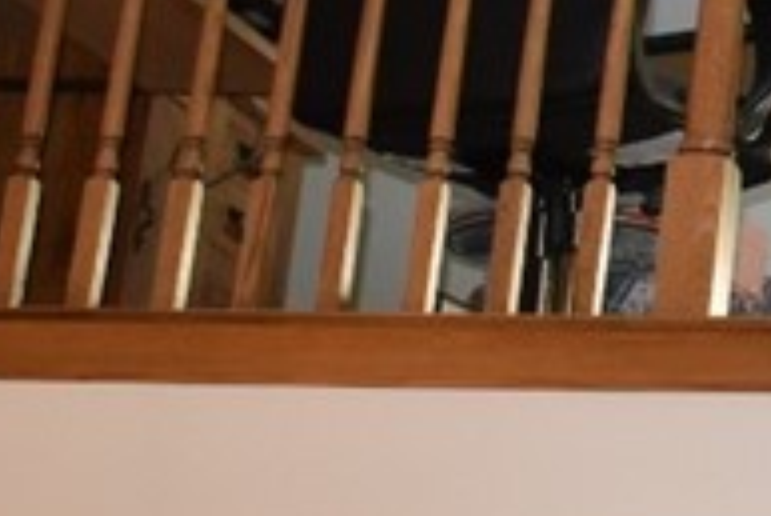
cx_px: 1474
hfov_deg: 11.2
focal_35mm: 169
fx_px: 3622
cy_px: -96
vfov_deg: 8.1
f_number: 5
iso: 720
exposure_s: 1/200
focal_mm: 20
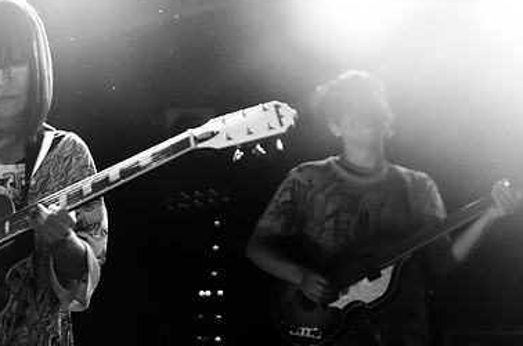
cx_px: 173
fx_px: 1000
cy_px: 213
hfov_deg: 29.1
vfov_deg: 19.6
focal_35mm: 69
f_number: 1.6
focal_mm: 30
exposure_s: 1/200
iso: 1250
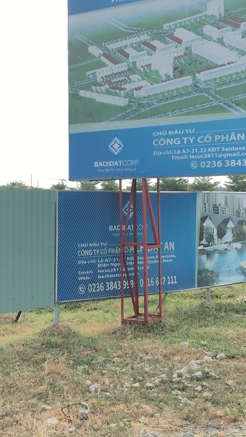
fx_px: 731
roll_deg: -0.4
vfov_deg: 33.1
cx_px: 90
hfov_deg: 19.1
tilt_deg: +5.0
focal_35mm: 63
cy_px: 150
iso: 25
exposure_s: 1/481
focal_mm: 4.15
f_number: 2.2
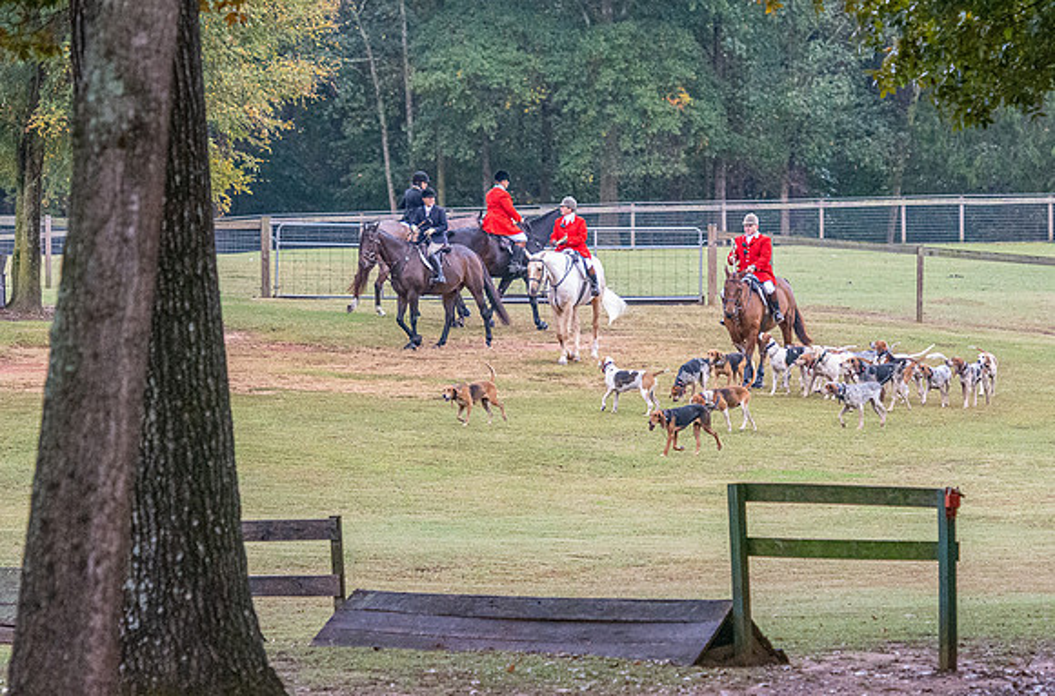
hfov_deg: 8.6
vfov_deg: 5.7
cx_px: 605
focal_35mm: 241
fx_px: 7054
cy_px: 297
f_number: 4
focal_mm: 135
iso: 6400
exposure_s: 1/1000
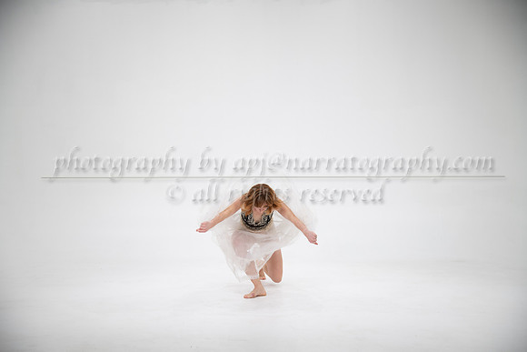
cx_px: 264
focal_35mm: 55
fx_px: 805
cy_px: 176
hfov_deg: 36.2
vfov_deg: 24.6
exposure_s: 1/500
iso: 400
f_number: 4
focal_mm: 55
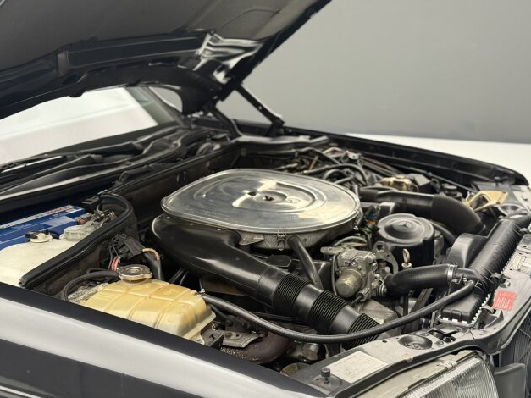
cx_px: 270
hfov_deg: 38.9
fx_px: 752
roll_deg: +0.8
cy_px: 200
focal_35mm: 49
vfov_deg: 29.7
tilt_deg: -15.6
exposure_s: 1/33
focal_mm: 6.76
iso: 250
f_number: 1.78
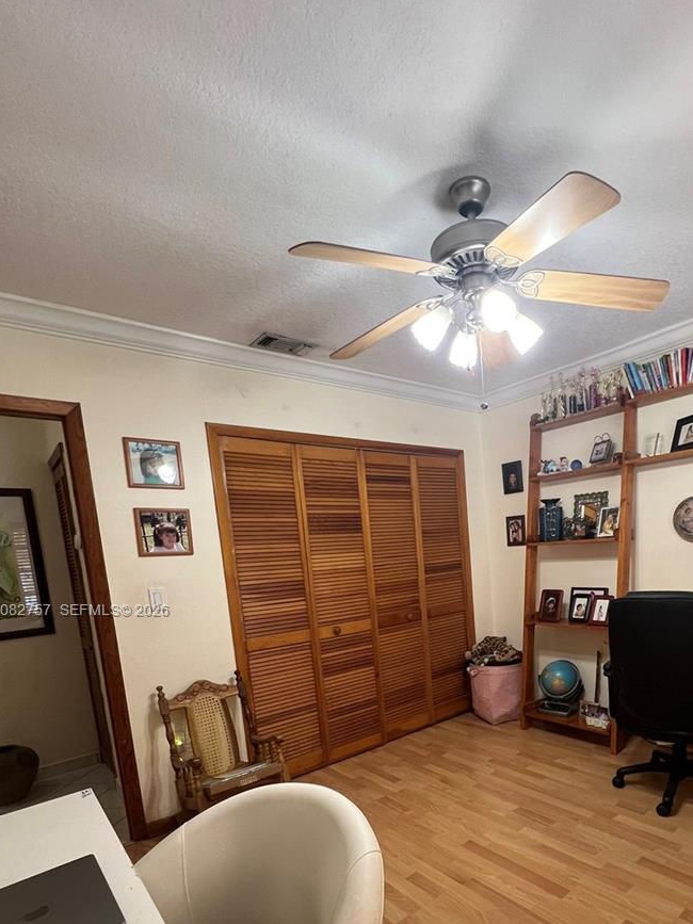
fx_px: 481
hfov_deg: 69.9
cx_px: 451
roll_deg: +3.0
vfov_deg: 84.9
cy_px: 612
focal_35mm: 18
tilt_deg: -6.1
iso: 250
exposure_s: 1/60
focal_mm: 1.57
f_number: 1.8
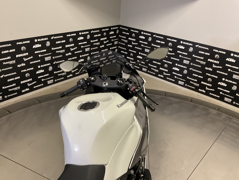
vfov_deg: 48.2
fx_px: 200
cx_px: 120
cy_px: 90
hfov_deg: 61.7
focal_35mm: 29
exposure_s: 1/60
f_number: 1.8
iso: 200
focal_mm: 3
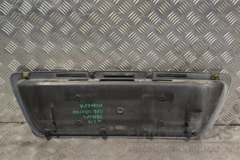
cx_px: 120
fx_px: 300
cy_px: 80
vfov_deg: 29.9
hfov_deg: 43.6
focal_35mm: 45
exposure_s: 1/250
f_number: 8
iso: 3200
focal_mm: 30
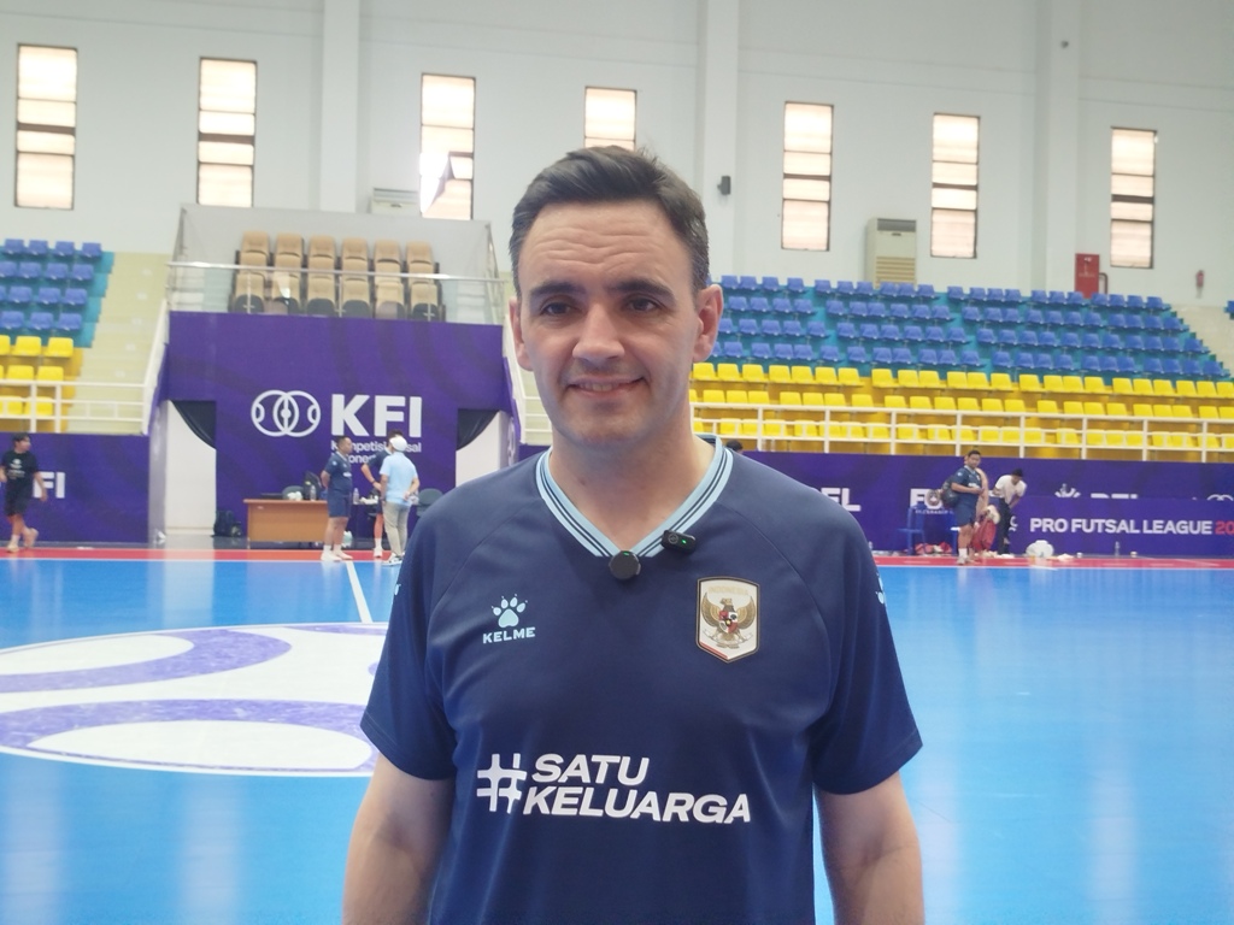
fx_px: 1355
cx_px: 617
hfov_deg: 49.0
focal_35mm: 38
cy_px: 462
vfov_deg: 37.7
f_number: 1.7
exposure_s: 1/33
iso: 250
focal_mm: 5.31
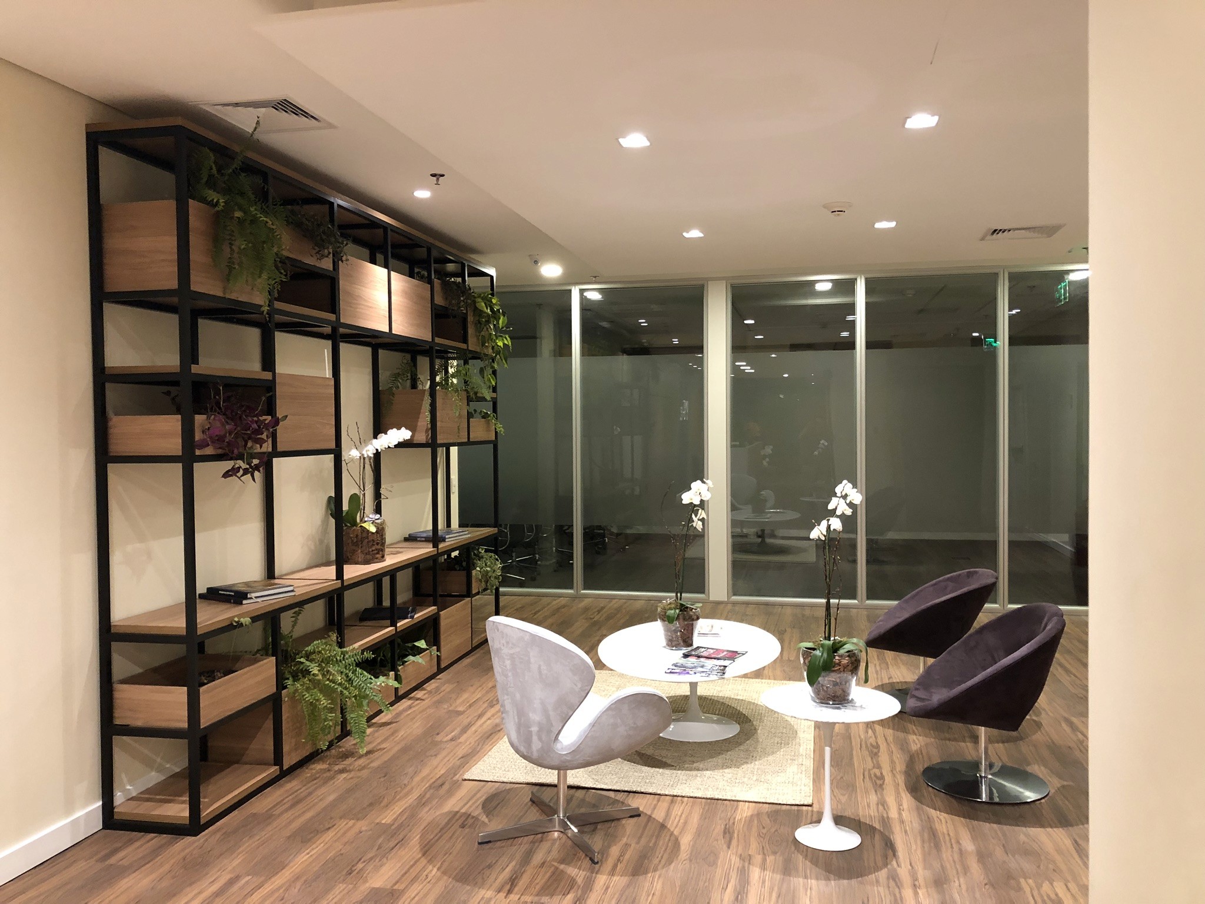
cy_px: 452
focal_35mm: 28
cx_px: 602
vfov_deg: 49.7
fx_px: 975
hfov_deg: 63.4
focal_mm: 3.99
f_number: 1.8
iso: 100
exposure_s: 1/9
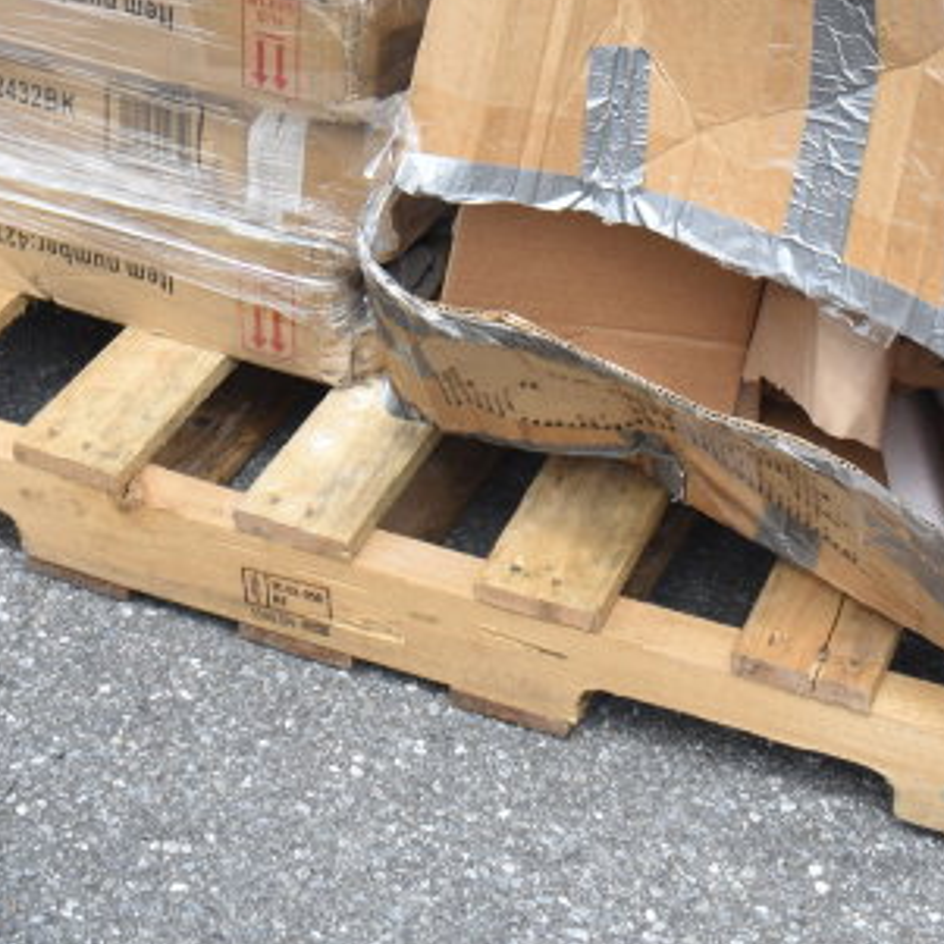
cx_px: 420
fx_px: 2508
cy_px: -321
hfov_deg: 21.3
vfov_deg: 19.5
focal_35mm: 81
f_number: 7.1
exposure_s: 1/200
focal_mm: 21
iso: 200
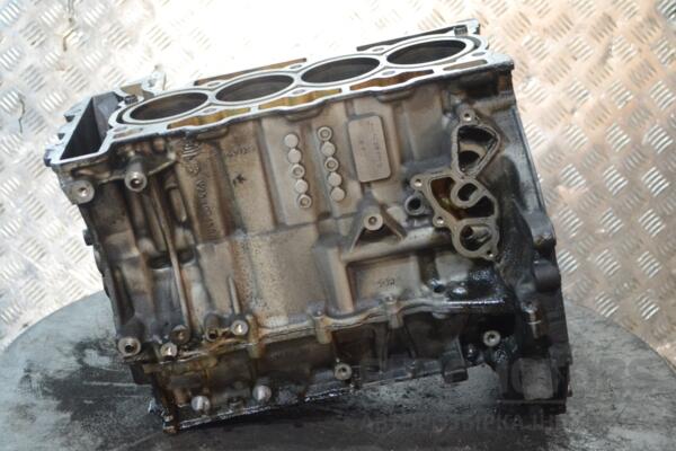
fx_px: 1070
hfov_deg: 35.1
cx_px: 338
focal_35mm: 57
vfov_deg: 23.8
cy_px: 226
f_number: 5
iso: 2000
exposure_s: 1/30
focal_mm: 38
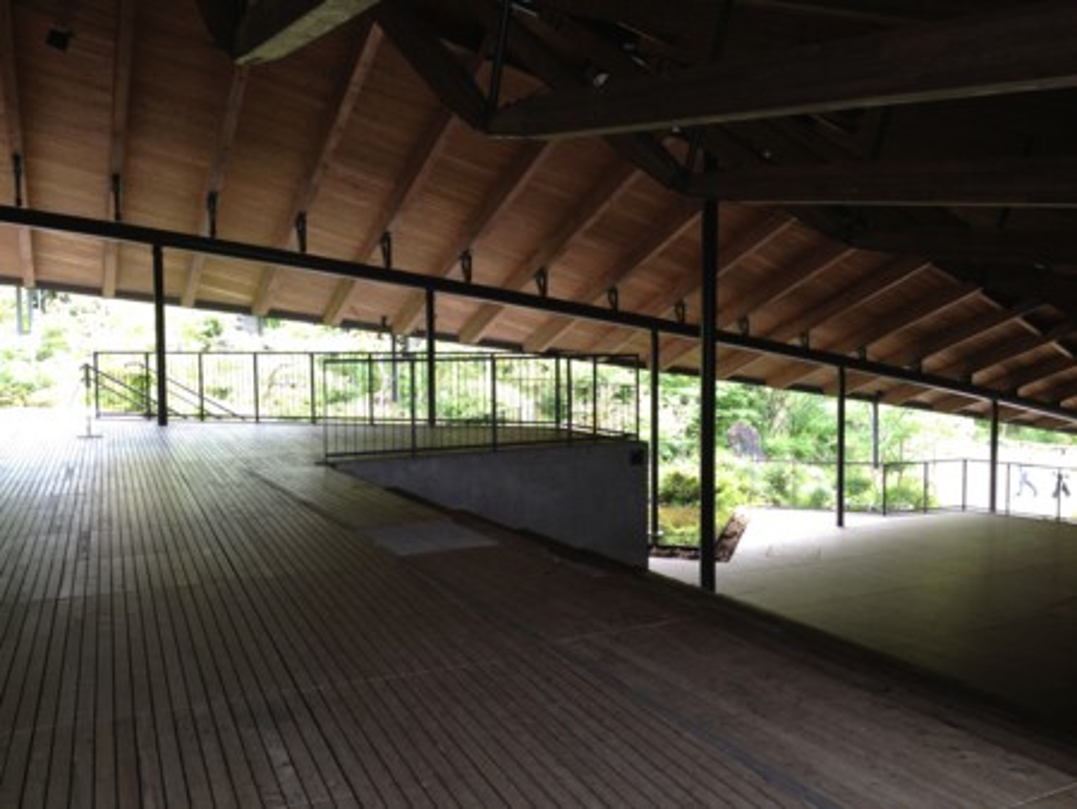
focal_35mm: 35
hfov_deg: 52.6
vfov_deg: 40.7
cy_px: 404
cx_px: 538
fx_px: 1090
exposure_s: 1/40
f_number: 2.4
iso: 64
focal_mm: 4.28
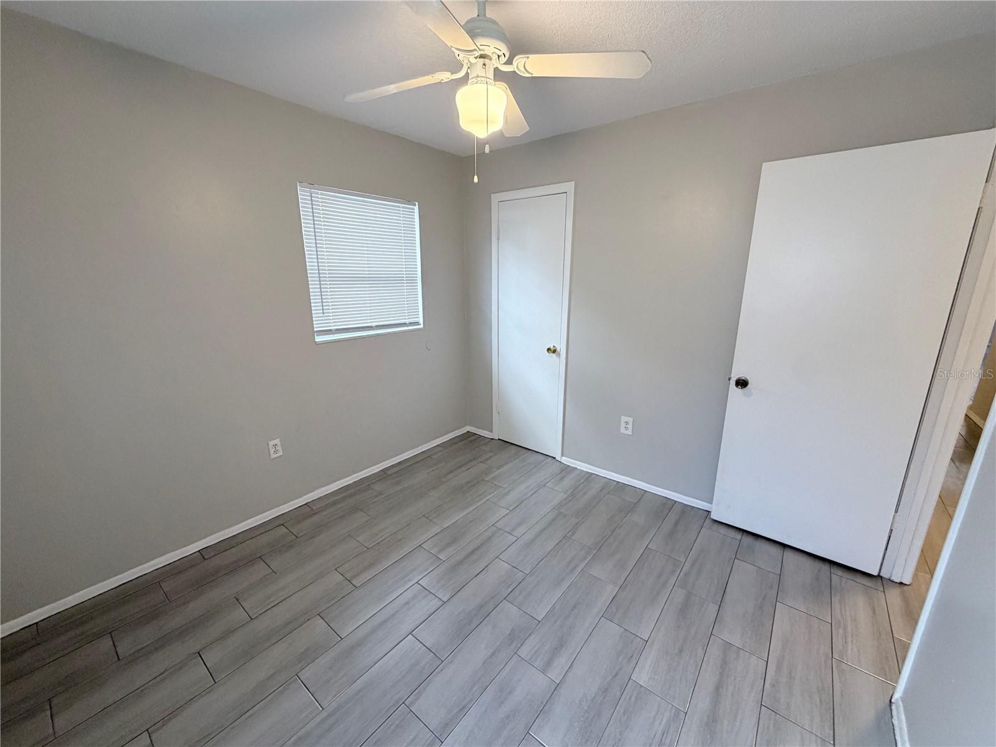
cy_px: 374
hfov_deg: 102.1
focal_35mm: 14
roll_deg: +0.1
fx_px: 403
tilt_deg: -14.8
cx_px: 498
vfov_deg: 85.7
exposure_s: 1/60
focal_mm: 2.22
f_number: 2.2
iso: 250
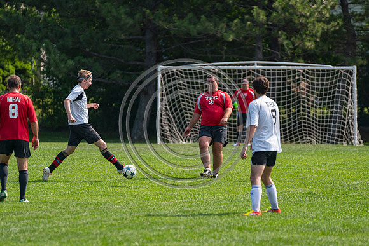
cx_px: 184
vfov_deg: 4.6
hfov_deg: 6.9
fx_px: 3076
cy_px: 123
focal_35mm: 300
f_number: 2.8
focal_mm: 200
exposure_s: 1/5000
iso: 400
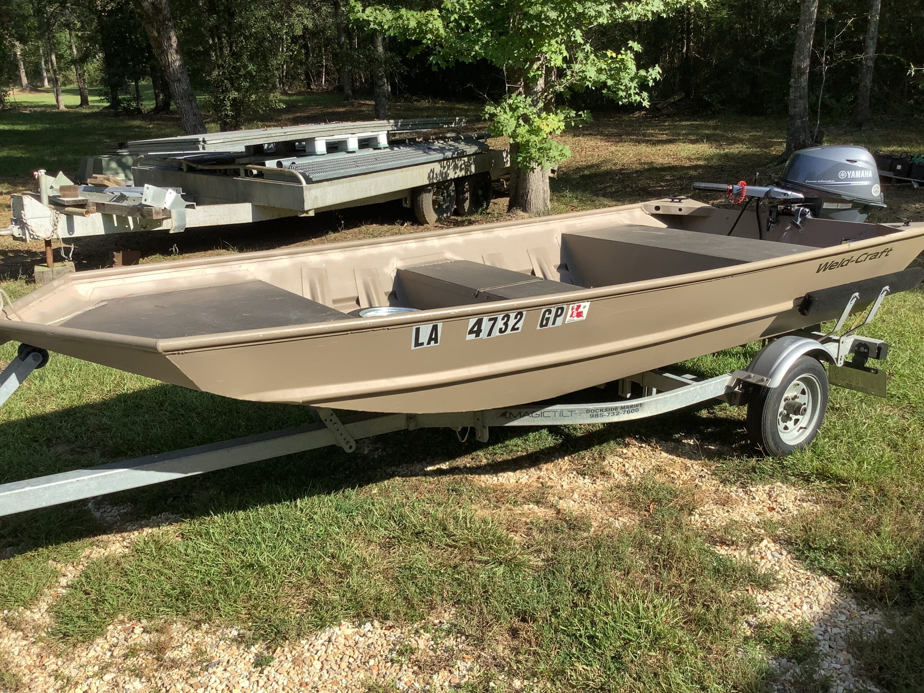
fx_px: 827
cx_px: 462
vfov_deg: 45.4
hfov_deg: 58.4
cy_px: 346
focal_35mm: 31
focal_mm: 3.3
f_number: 2.4
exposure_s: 1/823
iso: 25
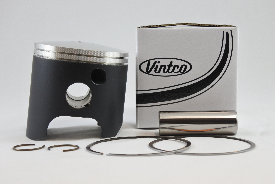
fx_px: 535
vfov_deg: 19.5
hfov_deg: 28.8
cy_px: 92
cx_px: 138
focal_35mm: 70
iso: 640
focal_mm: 26
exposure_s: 1/125
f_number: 5.3
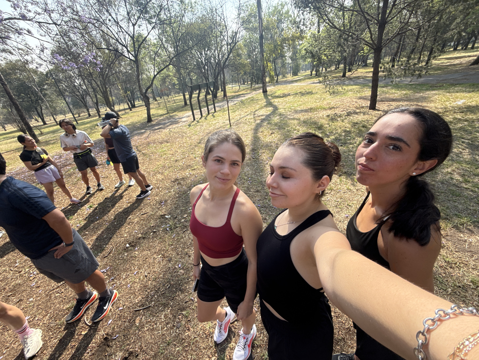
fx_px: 194
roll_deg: +8.2
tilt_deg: -27.5
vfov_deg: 85.7
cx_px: 240
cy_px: 180
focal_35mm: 14
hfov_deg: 102.1
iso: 50
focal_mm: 2.22
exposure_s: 1/559
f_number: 2.2
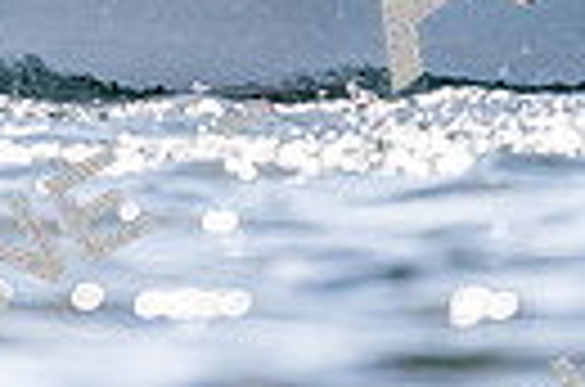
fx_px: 29033
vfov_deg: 0.8
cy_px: -335
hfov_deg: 1.2
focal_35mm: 1791
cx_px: -18
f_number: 4.5
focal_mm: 400
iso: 250
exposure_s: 1/2500
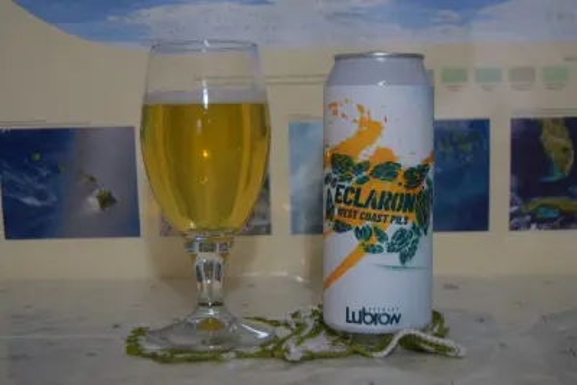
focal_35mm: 60
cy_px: 192
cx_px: 288
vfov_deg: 22.6
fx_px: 962
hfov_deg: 33.4
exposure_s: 1/60
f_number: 5
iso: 560
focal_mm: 40
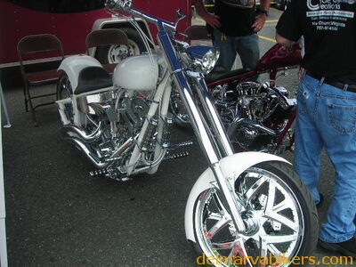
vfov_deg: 37.7
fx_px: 391
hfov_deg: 49.0
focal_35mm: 38
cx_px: 178
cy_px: 134
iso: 50
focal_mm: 6.3
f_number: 3.2
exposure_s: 1/308
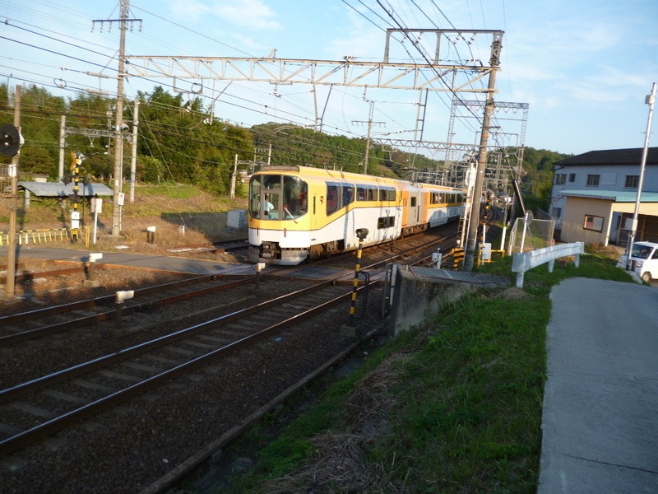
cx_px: 329
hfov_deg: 63.4
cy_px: 247
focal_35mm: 28
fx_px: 532
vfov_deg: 49.7
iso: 100
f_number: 3.1
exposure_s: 1/400
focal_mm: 5
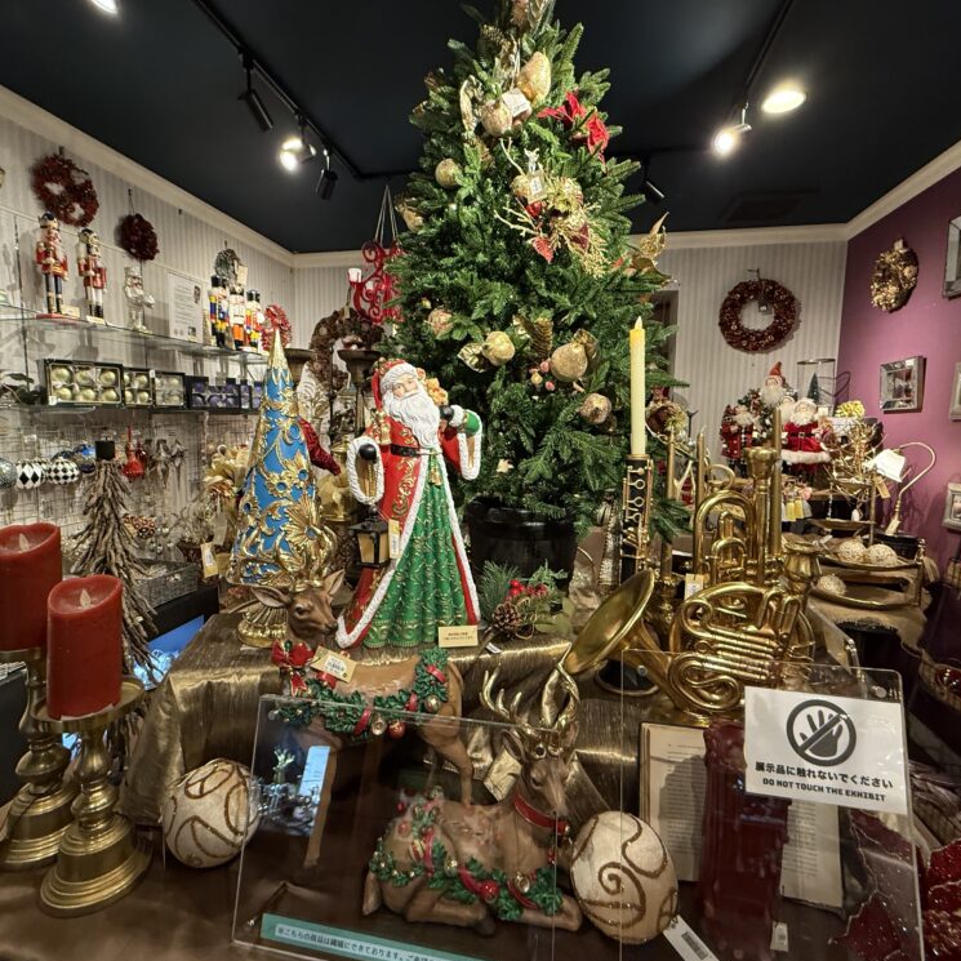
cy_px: 475
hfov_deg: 84.0
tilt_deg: -6.0
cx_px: 475
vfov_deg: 84.0
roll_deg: -0.7
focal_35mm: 17
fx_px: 534
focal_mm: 2.22
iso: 250
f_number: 2.2
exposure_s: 1/50
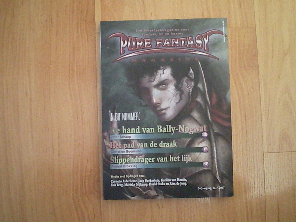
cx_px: 148
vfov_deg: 37.7
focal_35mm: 38
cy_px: 111
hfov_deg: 49.0
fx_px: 325
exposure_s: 1/100
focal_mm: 6.3
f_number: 3.1
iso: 1233
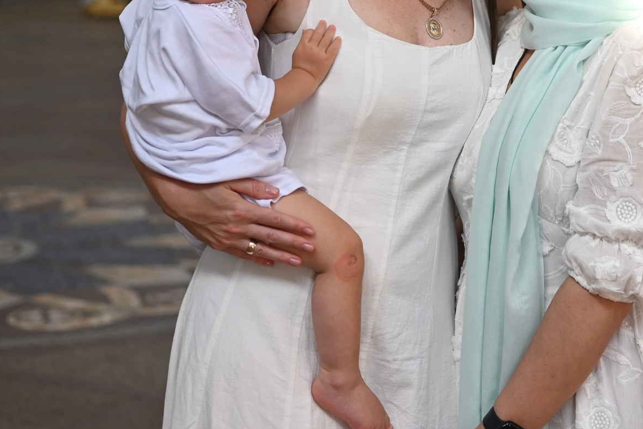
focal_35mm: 109
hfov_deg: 18.6
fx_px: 1948
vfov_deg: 12.4
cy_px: -33
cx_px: 502
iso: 400
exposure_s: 1/200
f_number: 2.8
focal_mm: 50
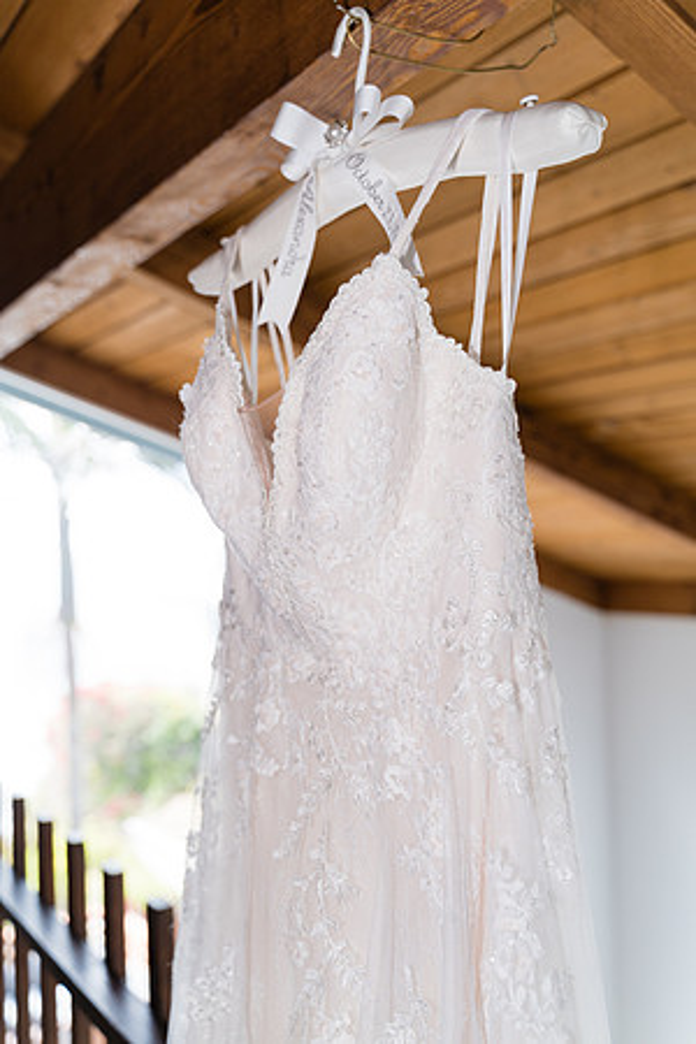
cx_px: 348
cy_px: 522
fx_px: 957
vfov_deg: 57.2
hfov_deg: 40.0
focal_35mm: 33
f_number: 3.2
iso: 400
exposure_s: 1/400
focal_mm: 33
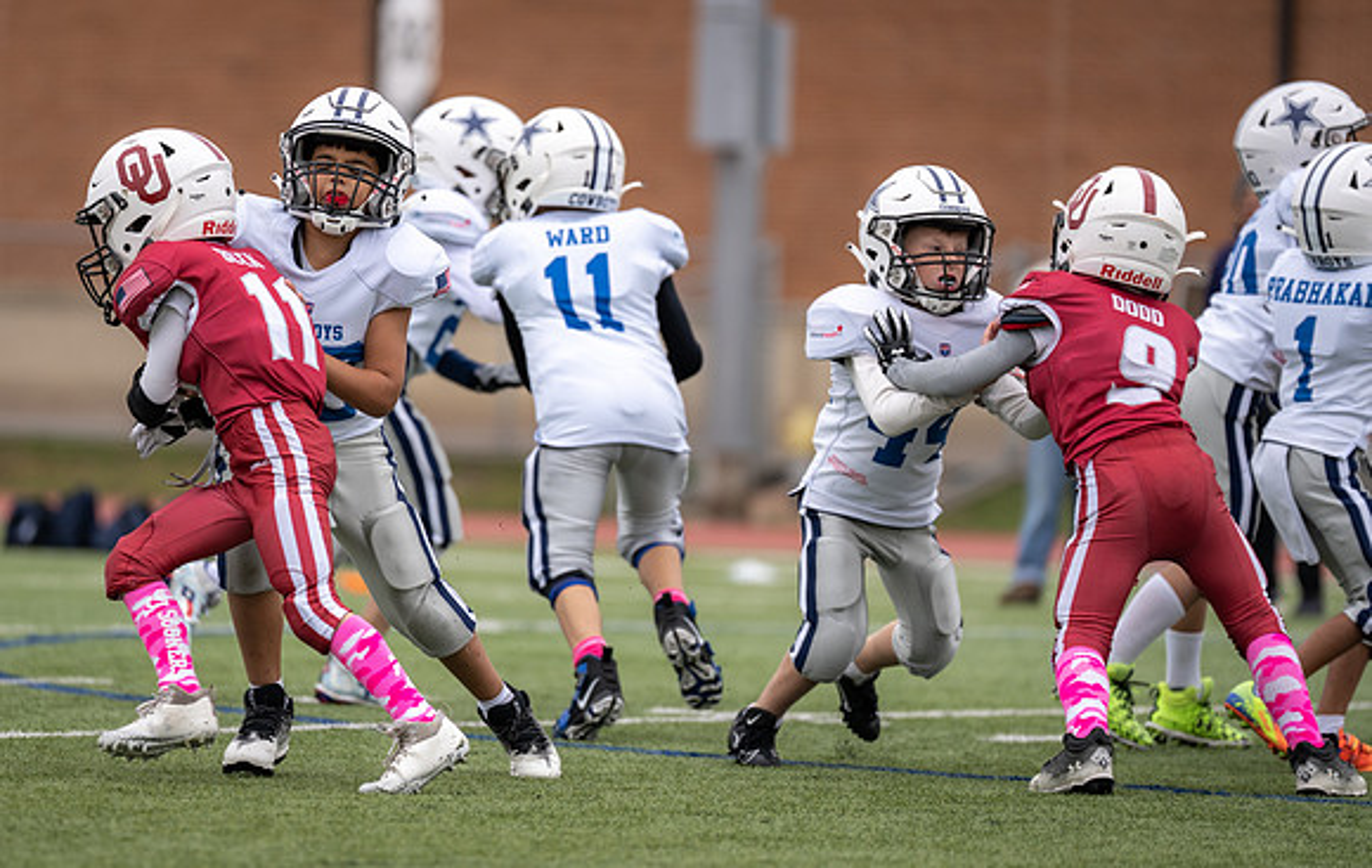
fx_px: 9524
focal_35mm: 254
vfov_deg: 5.2
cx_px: 515
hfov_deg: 8.2
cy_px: 436
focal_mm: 200
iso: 200
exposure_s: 1/1250
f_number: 2.8
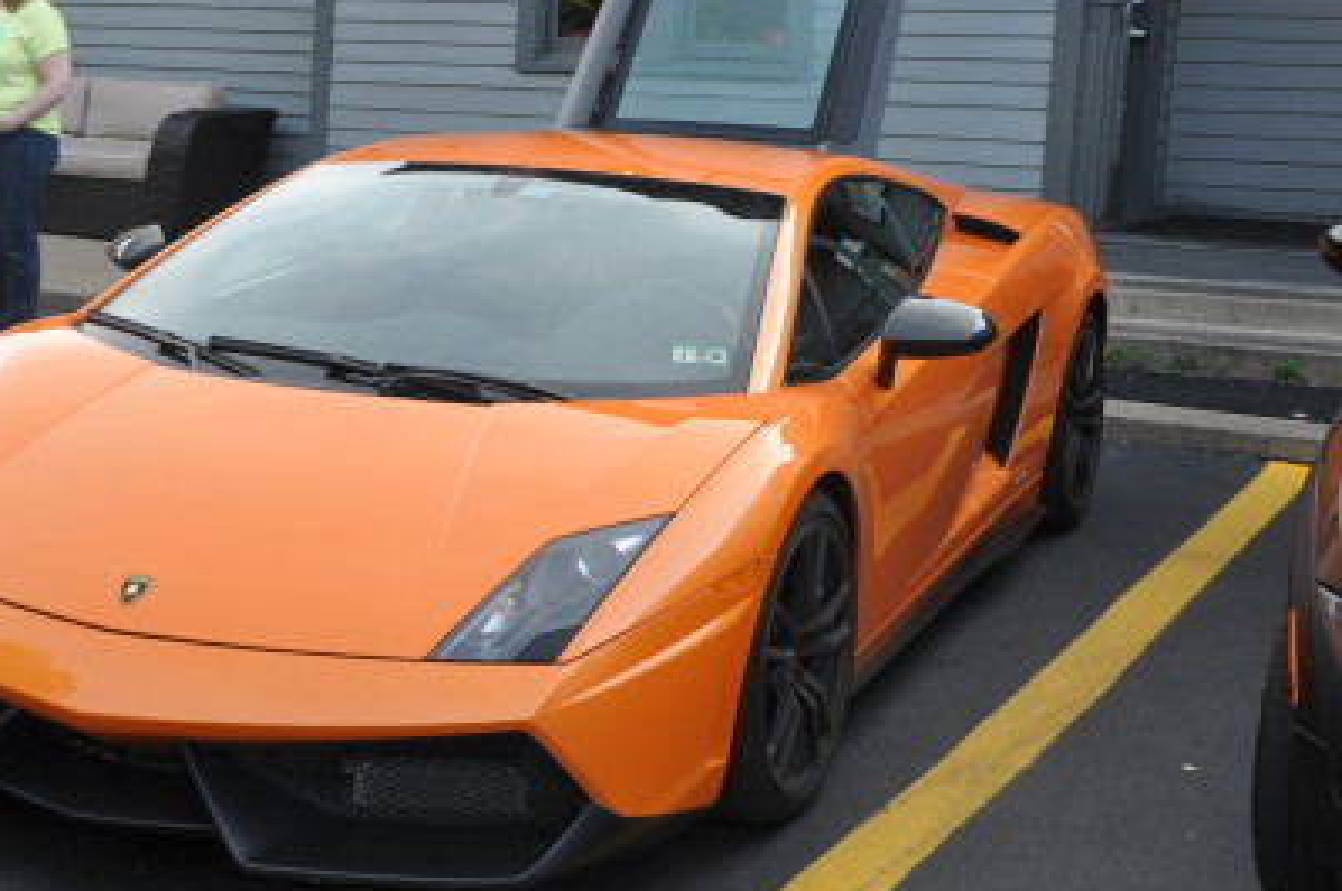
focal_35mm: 59
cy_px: 331
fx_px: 2189
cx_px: 294
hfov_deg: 33.2
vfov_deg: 23.0
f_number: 5.6
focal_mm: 25
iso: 250
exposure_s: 1/125
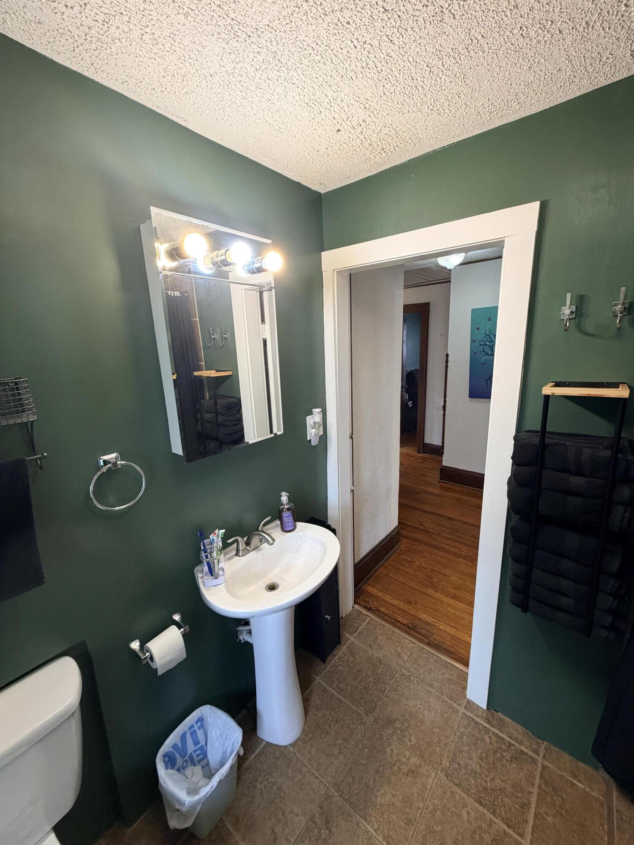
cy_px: 422
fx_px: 342
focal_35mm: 14
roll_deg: +1.2
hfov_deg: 85.7
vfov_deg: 102.1
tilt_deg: -12.3
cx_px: 317
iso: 250
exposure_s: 1/120
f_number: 2.2
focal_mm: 2.22
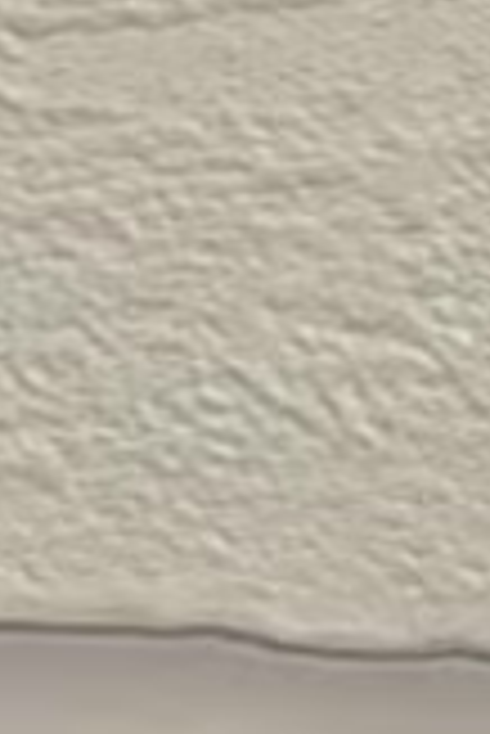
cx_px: 2014
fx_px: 7476
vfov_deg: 5.4
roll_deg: -1.2
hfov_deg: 3.6
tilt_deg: +2.7
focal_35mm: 367
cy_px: 1765
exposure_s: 1/100
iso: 64
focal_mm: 6.76
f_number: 1.78
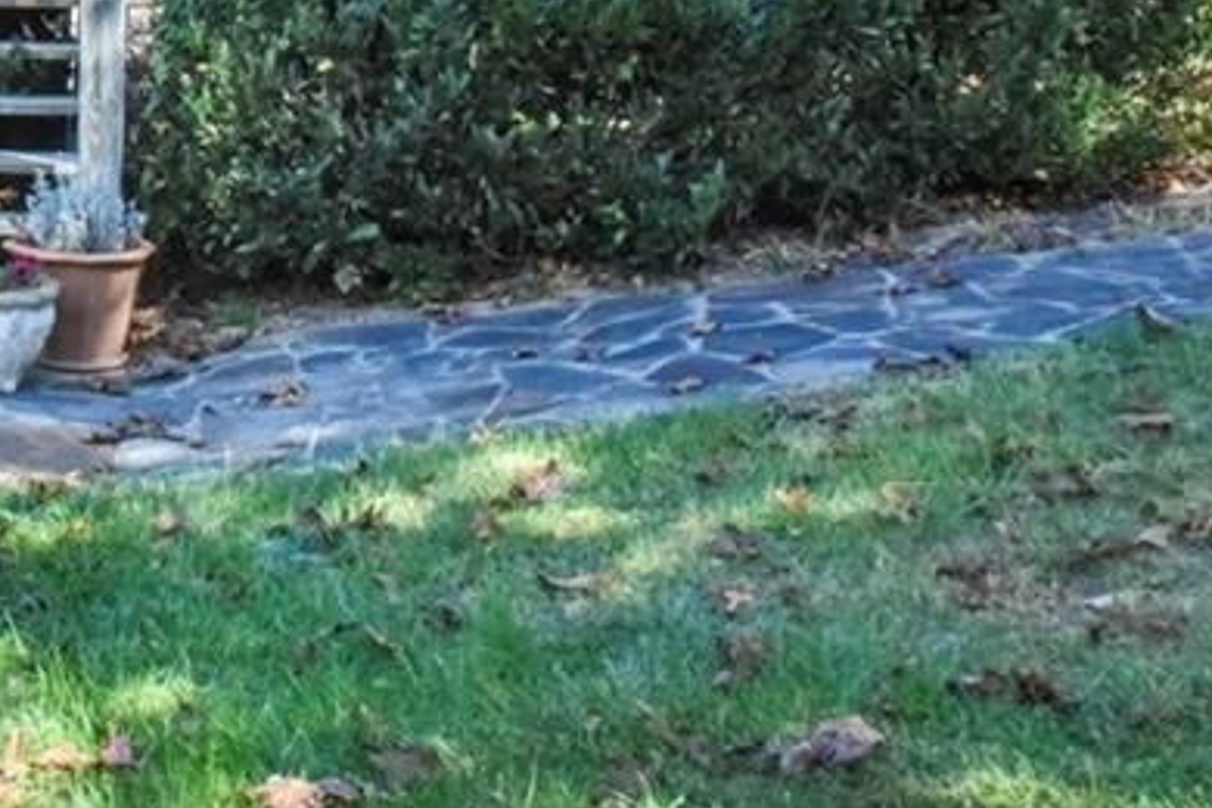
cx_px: -109
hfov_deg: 29.0
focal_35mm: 63
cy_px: -107
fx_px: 2121
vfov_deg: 20.4
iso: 4000
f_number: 16
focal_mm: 24
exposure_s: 1/250
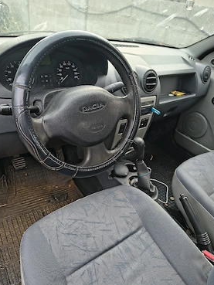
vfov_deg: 67.3
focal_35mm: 26
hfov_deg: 53.1
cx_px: 107
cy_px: 148
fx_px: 214
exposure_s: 1/100
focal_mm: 5.56
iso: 161
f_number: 1.8
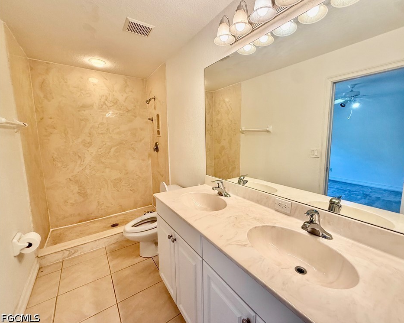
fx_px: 179
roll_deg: +0.0
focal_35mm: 15
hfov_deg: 96.5
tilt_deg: -7.2
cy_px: 159
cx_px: 220
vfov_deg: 84.0
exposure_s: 1/120
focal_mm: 2.22
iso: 200
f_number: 2.2
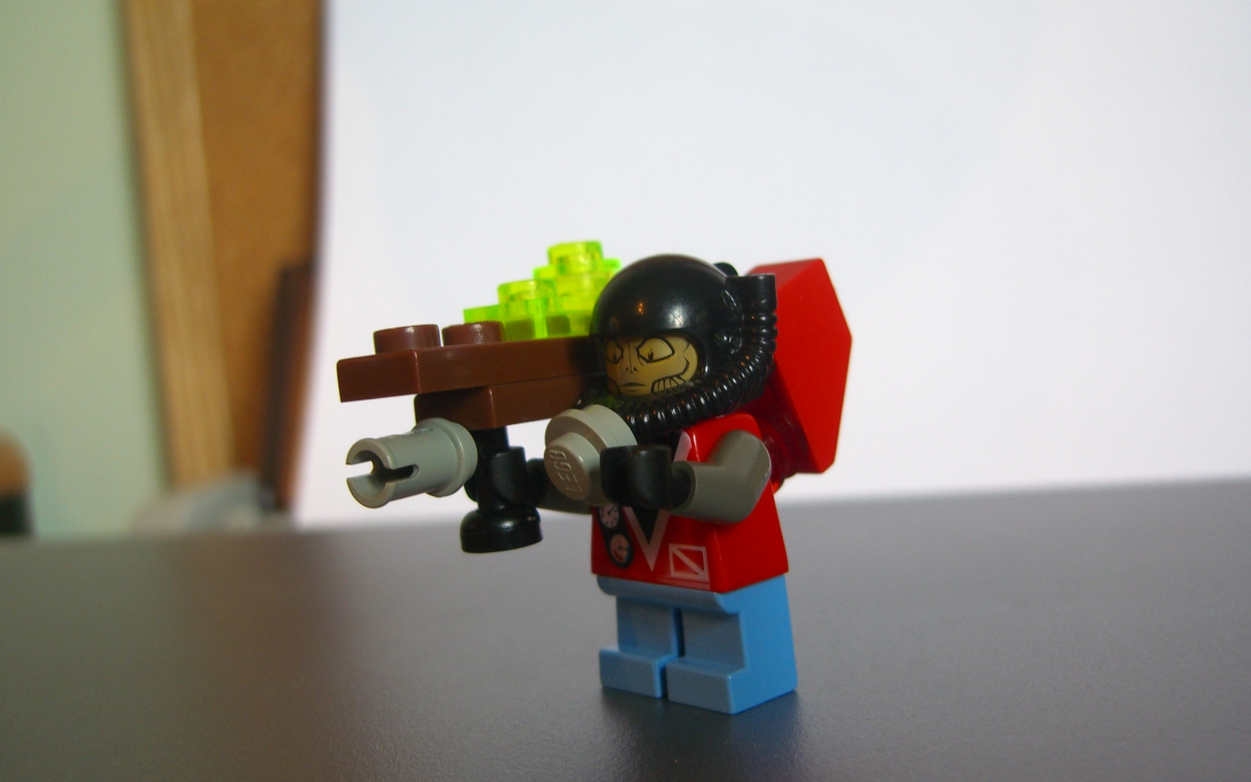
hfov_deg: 47.2
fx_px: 1432
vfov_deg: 30.5
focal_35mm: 42
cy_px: 424
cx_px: 632
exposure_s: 1/15
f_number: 2.8
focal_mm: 7.9
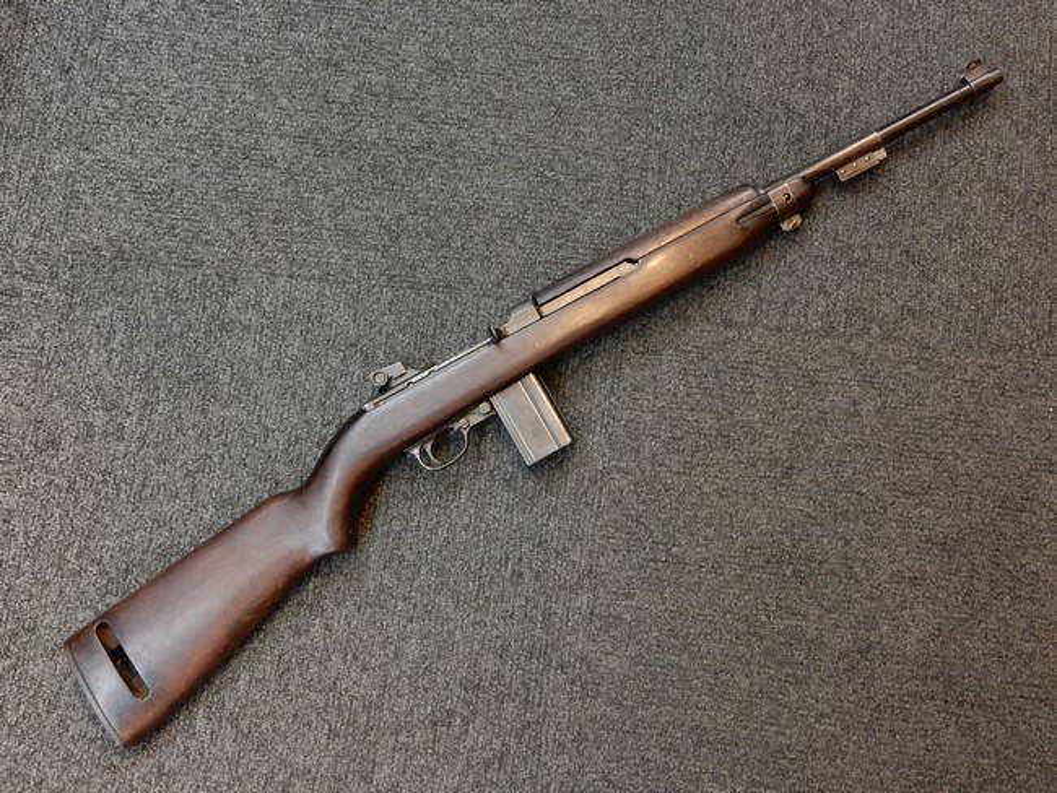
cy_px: 396
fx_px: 1313
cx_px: 528
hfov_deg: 43.8
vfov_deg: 33.6
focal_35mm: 43
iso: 560
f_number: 4.2
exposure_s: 1/8
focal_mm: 7.6
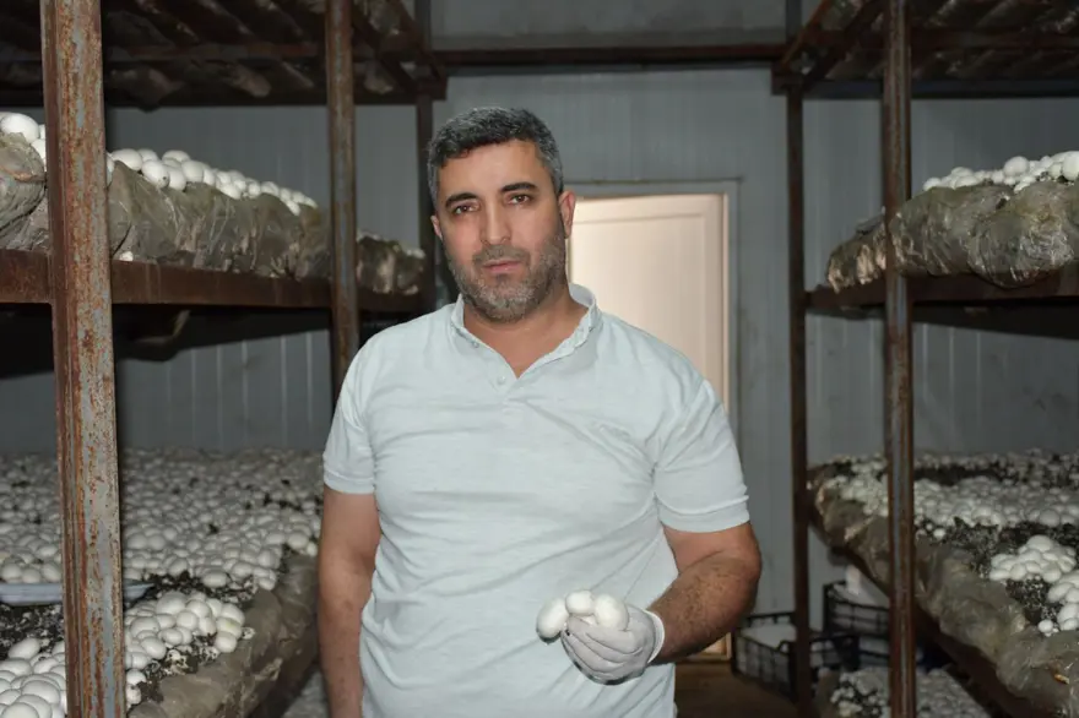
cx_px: 540
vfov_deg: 26.5
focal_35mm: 51
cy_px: 359
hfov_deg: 38.9
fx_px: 1528
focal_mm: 34
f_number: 4.2
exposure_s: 1/60
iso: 1250
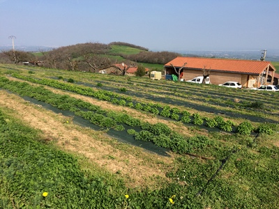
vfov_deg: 48.2
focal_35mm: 29
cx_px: 140
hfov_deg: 61.7
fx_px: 234
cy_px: 104
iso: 32
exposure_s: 1/2053
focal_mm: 4.15
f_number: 2.2
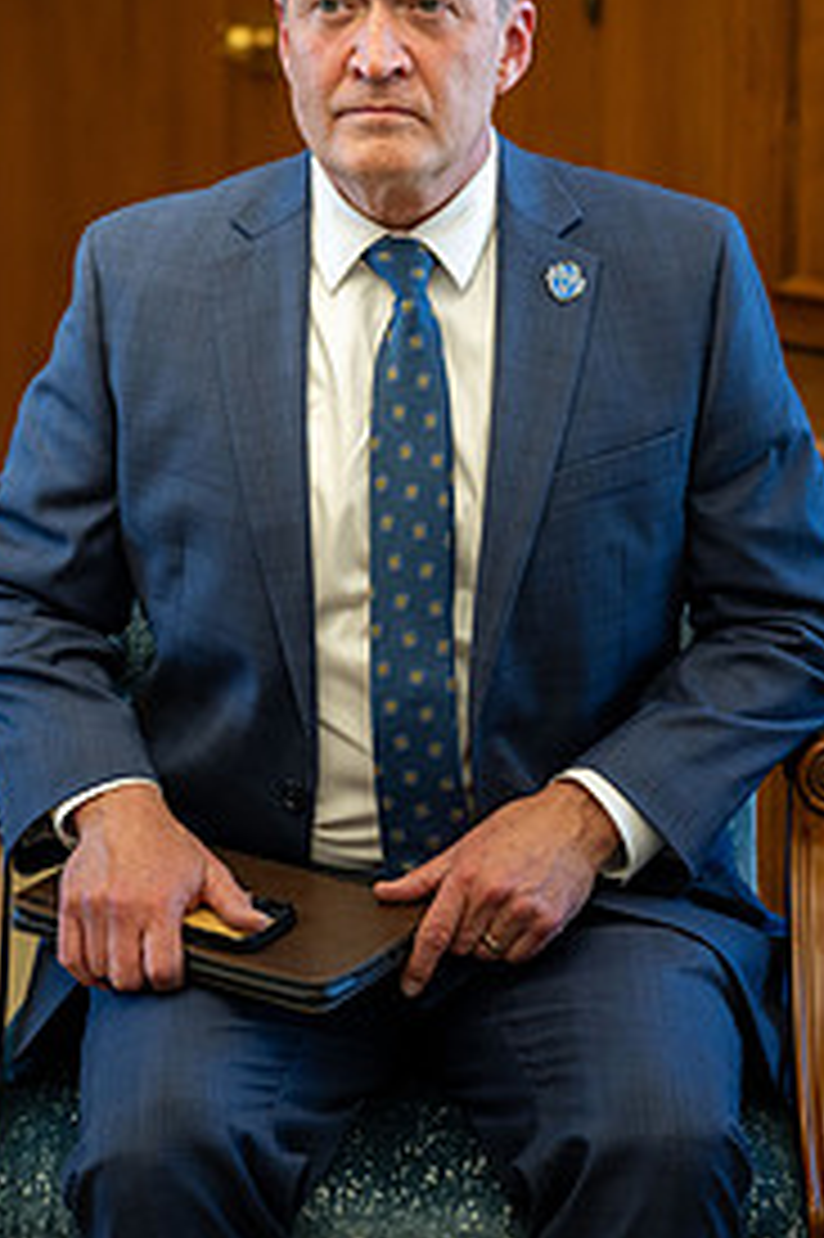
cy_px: 275
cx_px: 221
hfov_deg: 13.2
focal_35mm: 103
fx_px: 3541
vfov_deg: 19.7
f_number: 2.8
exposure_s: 1/250
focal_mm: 63
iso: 800
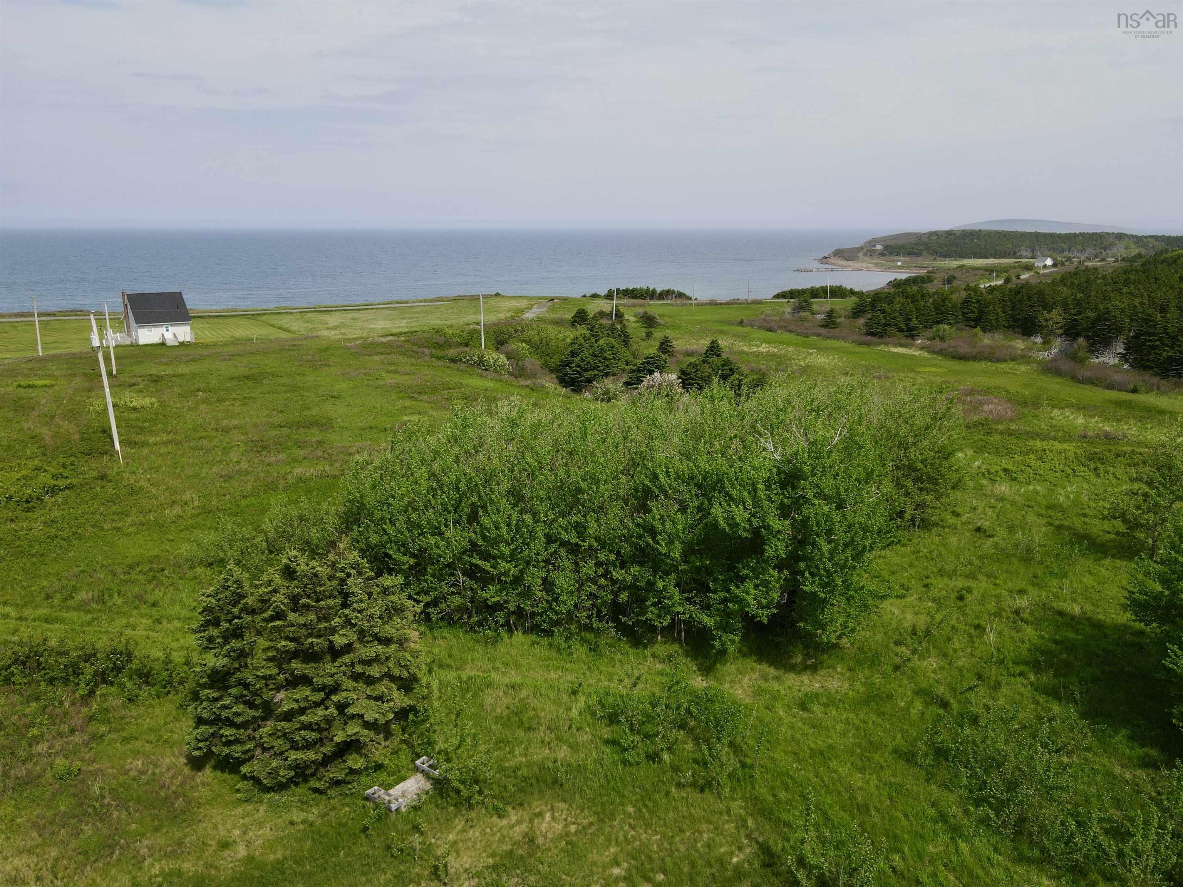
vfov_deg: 56.8
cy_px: 444
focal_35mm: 24
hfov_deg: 71.6
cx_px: 592
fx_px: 820
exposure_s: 1/800
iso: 110
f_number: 2.8
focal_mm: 4.5
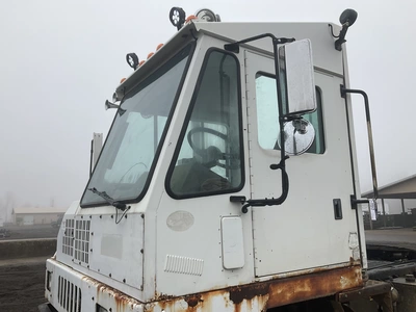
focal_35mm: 29
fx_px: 349
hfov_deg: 61.7
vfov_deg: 48.2
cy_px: 156
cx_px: 208
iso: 25
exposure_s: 1/749
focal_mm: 3
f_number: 1.8
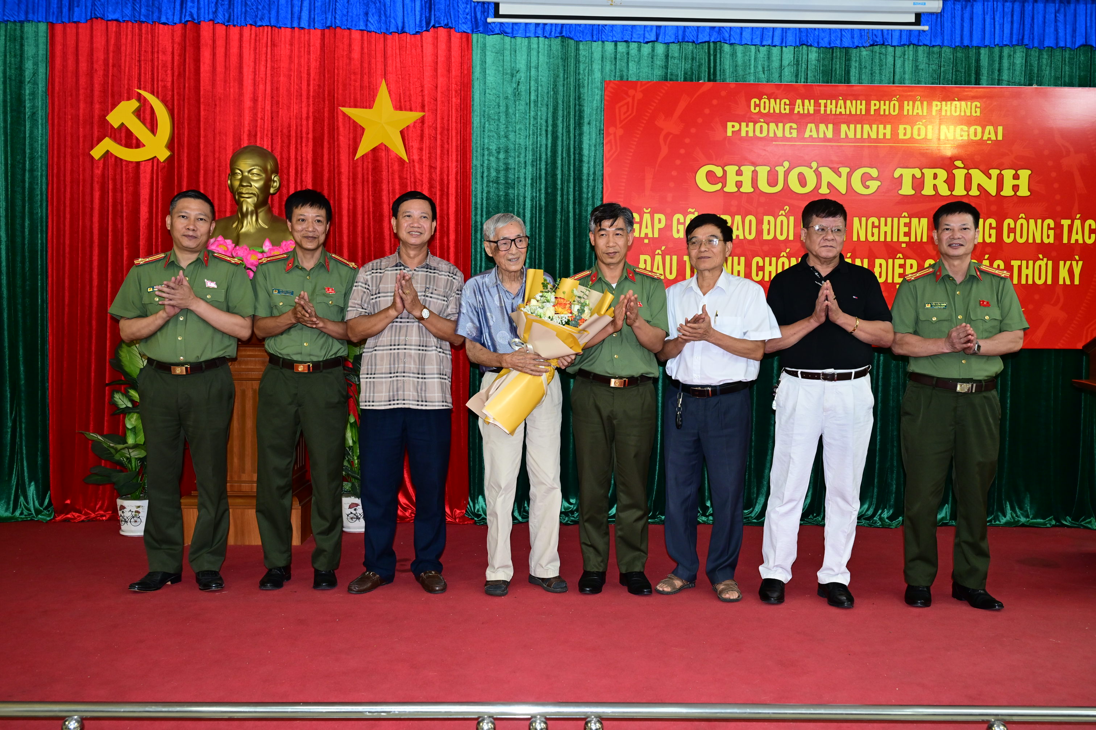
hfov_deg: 58.7
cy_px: 365
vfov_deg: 41.1
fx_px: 974
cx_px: 548
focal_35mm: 32
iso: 1600
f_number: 4
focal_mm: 32
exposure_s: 1/160
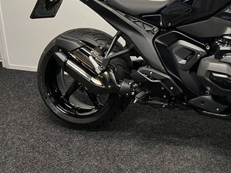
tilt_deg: -14.5
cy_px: 36
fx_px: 327
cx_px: 212
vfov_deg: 29.1
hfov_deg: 36.3
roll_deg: +0.1
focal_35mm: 49
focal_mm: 5.1
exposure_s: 1/50
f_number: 1.6
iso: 100
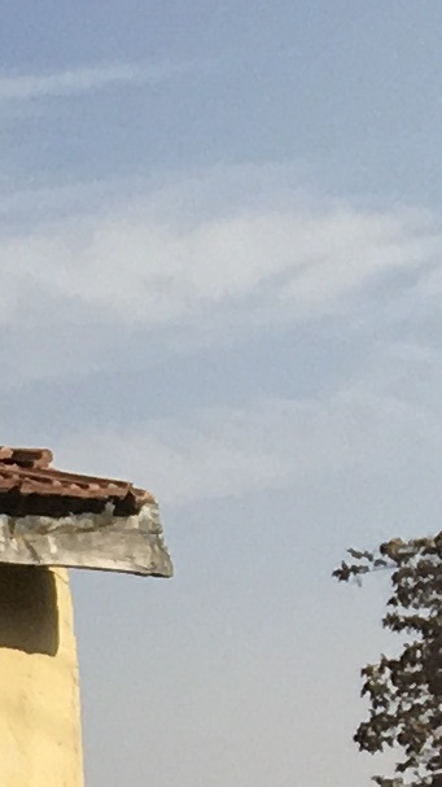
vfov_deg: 9.6
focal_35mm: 210
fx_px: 4380
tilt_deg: -3.3
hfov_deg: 4.9
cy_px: 1565
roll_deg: +3.0
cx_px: -1658
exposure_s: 1/2849
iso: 25
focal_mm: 4.15
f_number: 2.2
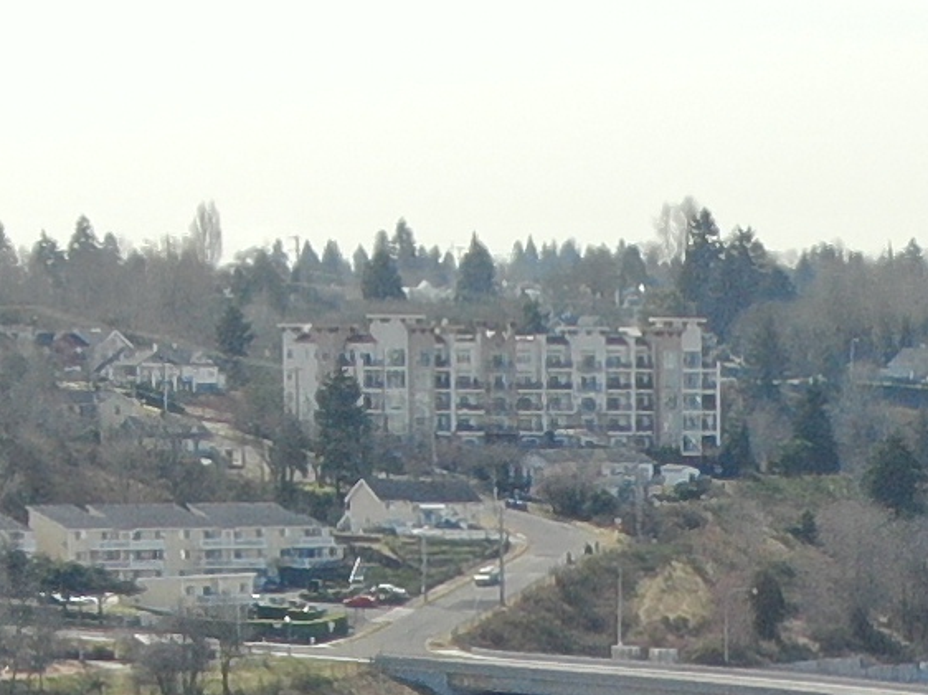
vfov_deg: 6.1
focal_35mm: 235
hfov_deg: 8.4
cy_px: 1643
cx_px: 1047
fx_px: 6297
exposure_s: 1/240
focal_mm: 5.69
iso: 100
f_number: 3.2
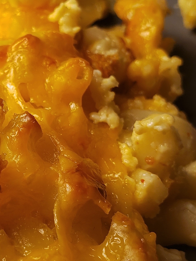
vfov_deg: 29.8
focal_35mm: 65
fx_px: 491
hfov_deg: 21.5
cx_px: -18
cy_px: 149
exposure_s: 1/222
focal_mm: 4.3
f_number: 2.4
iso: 50
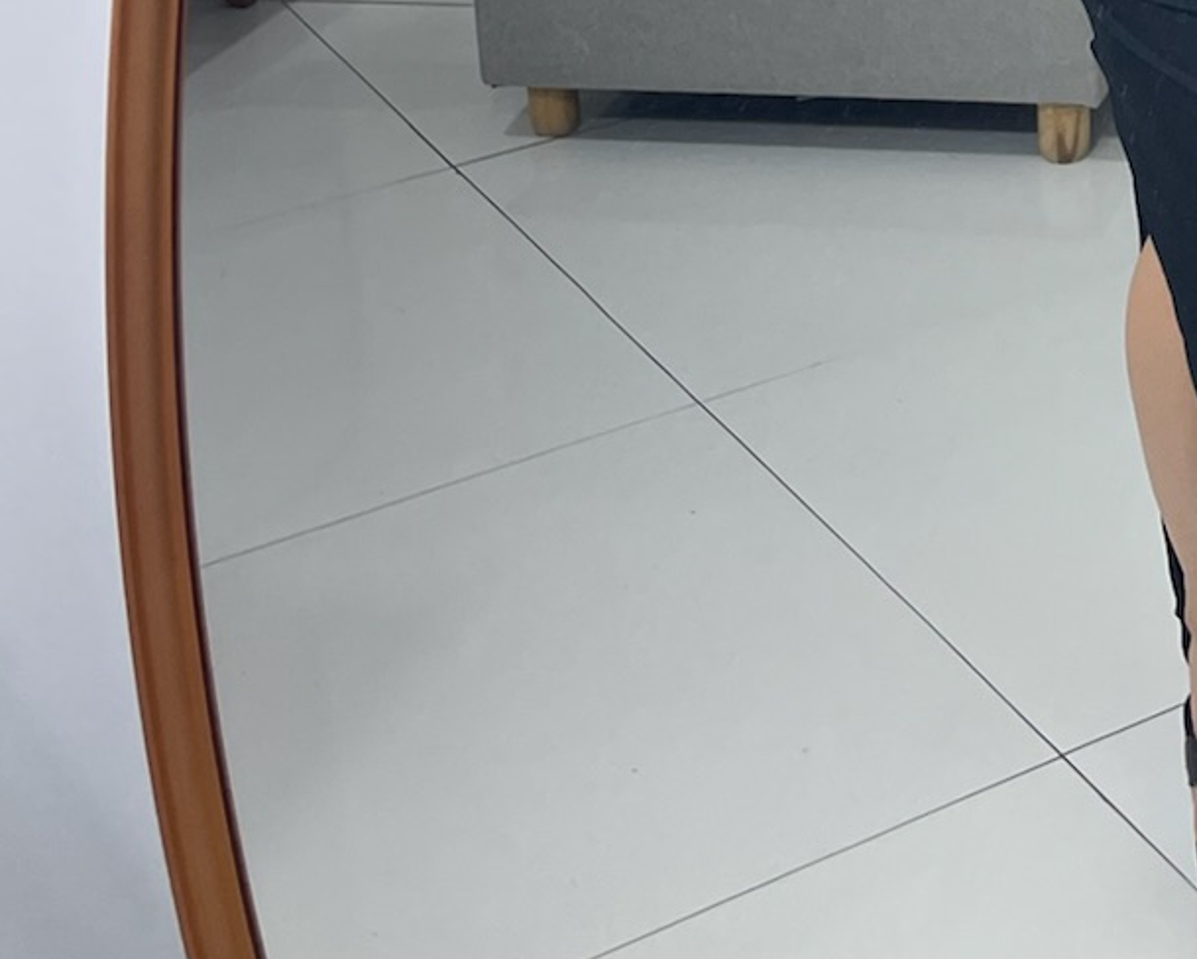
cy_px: -605
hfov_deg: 21.5
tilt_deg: -18.9
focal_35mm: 82
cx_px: 1462
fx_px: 2907
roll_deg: +1.8
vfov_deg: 16.5
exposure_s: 1/120
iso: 64
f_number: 1.6
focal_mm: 5.1
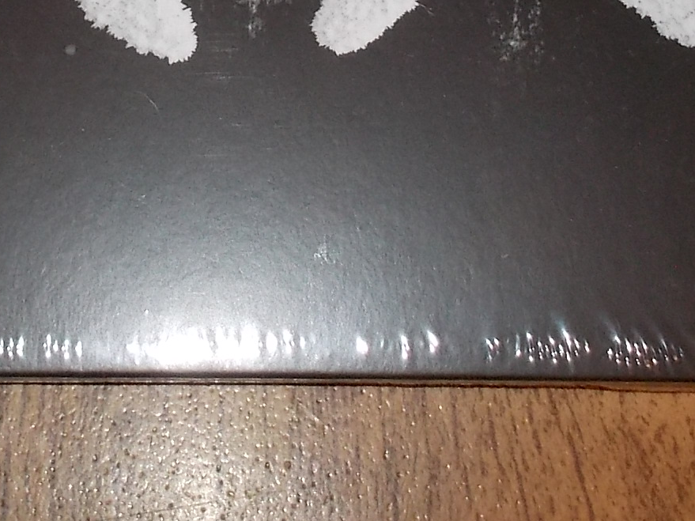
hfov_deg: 25.8
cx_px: 210
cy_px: -86
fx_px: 1506
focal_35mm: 75
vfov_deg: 18.7
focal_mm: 4.1
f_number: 3.3
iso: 200
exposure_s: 1/30
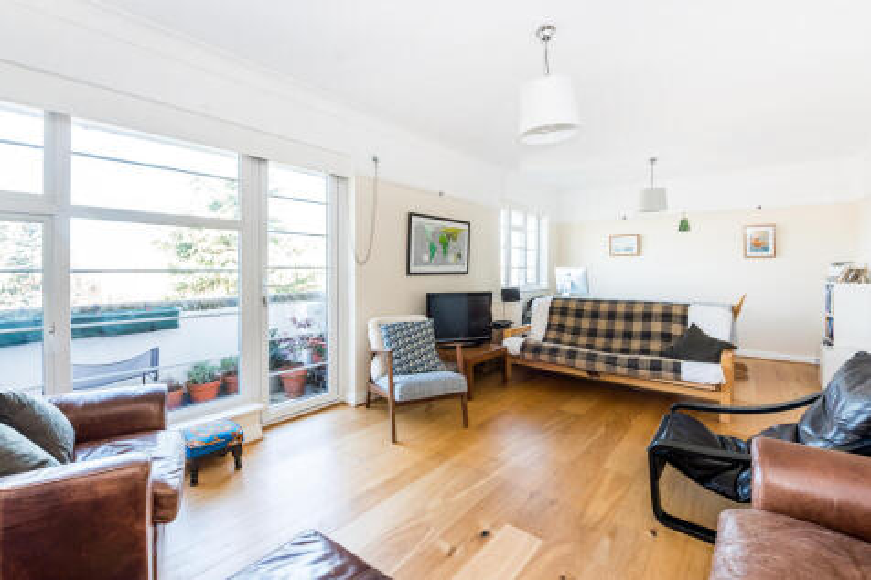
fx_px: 339
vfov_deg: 81.2
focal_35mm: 14
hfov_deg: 104.3
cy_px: 290
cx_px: 436
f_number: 7.1
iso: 400
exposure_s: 1/25
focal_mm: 14
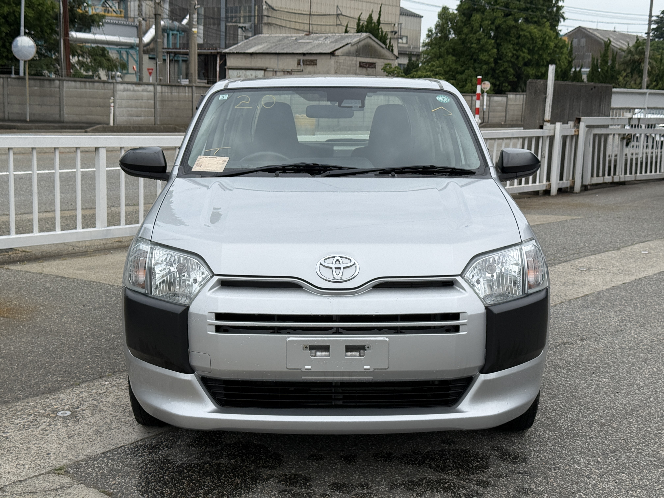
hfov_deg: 39.7
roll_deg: -2.2
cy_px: 249
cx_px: 332
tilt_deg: -9.4
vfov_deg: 30.3
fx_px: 921
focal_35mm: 48
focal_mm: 6.76
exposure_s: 1/4878
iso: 64
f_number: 1.78
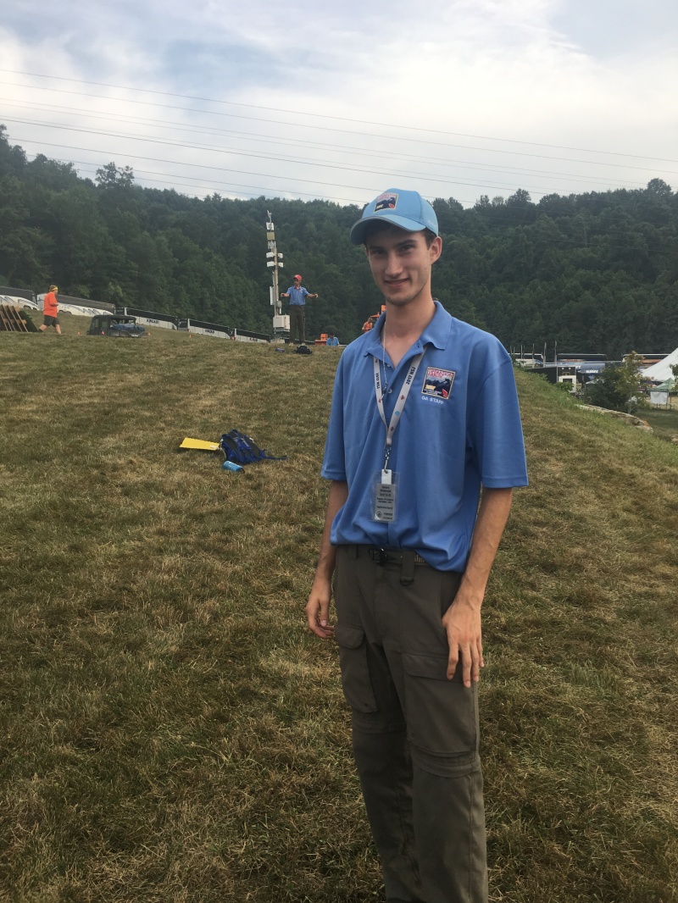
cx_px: 339
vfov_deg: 61.6
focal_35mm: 29
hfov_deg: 48.2
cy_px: 452
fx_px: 757
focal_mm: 4.15
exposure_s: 1/292
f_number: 2.2
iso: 25
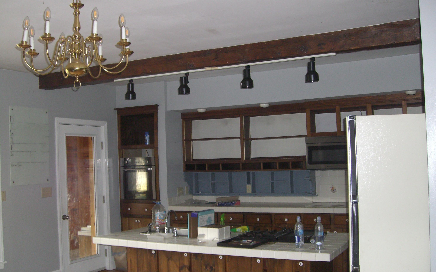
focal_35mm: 41
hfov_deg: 48.2
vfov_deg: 31.2
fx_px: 487
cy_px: 147
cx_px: 220
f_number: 2.7
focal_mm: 6.2
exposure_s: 1/60
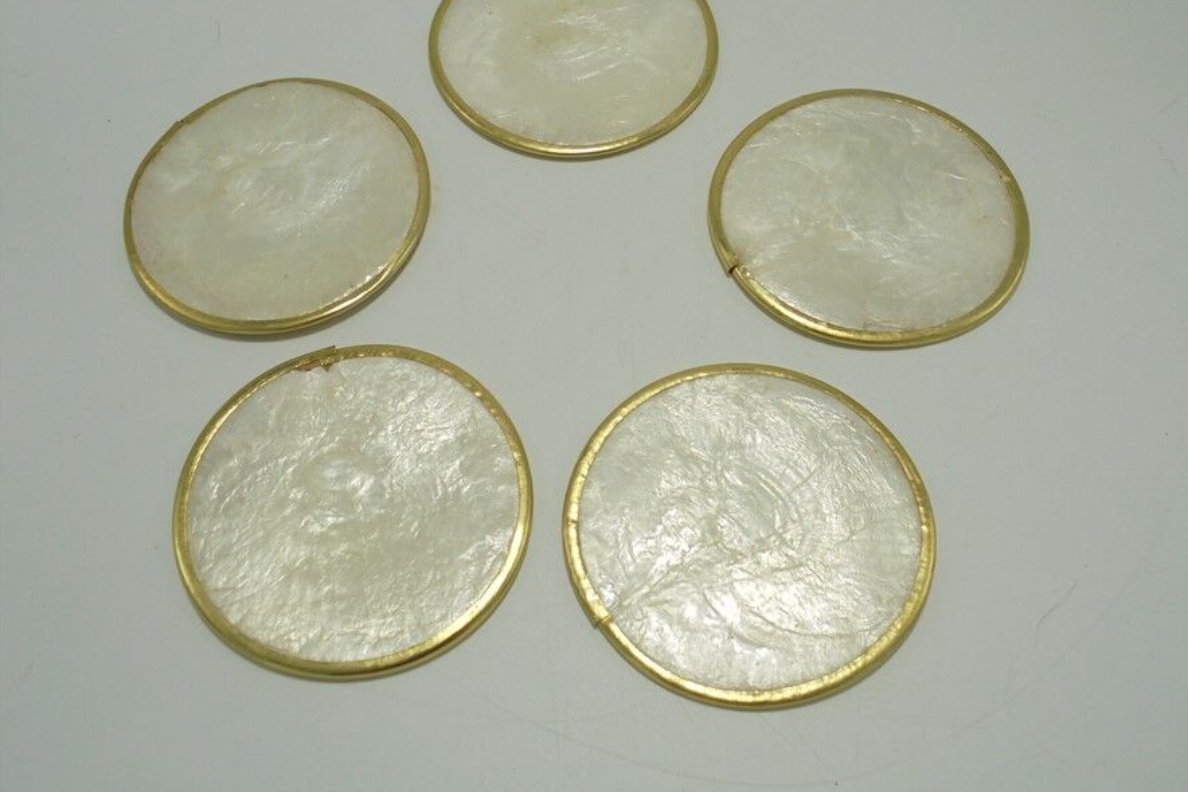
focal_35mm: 36
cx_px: 601
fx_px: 1188
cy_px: 360
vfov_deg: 36.8
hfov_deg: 53.1
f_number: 4
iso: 100
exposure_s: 1/160
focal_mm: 6.1
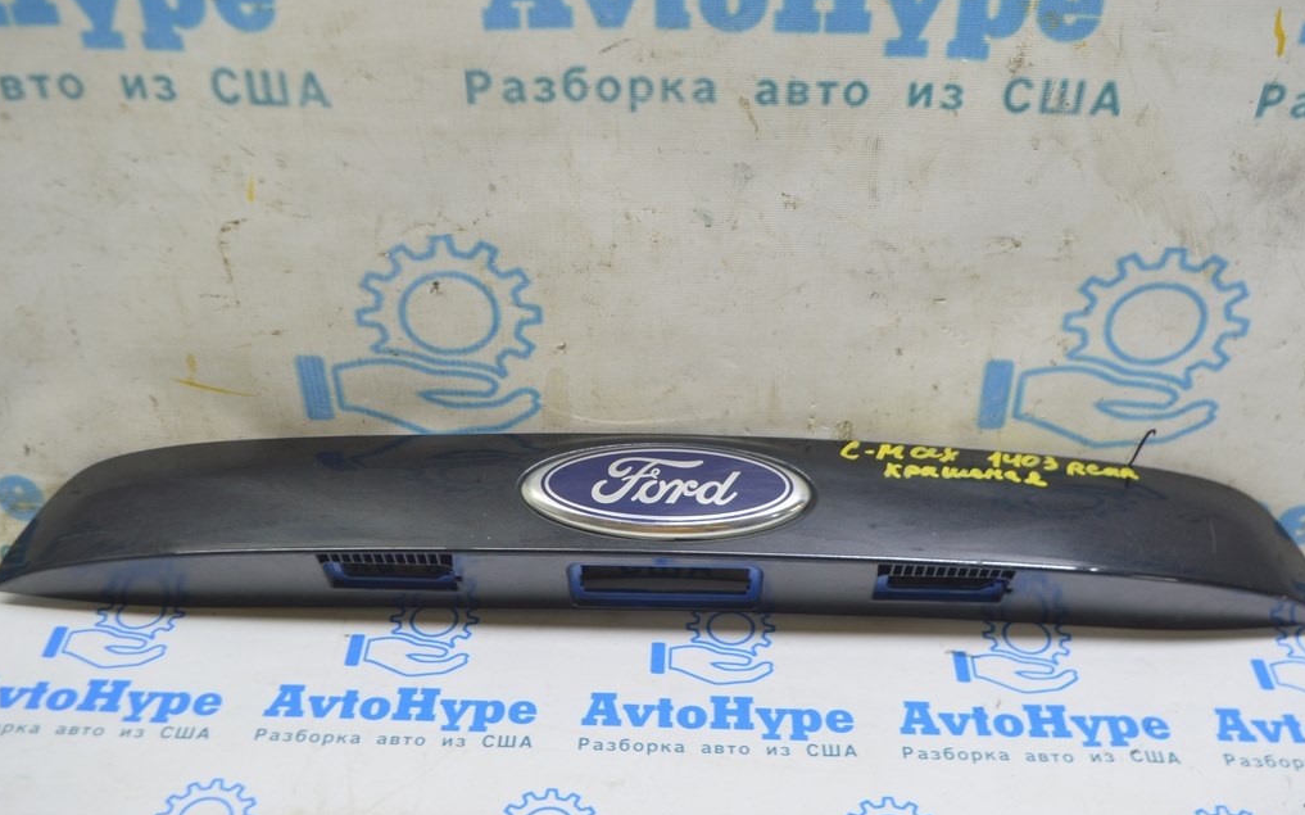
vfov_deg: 32.0
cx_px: 652
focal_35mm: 40
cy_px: 402
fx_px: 1422
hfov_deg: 49.3
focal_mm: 26
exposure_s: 1/20
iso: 400
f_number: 5.6
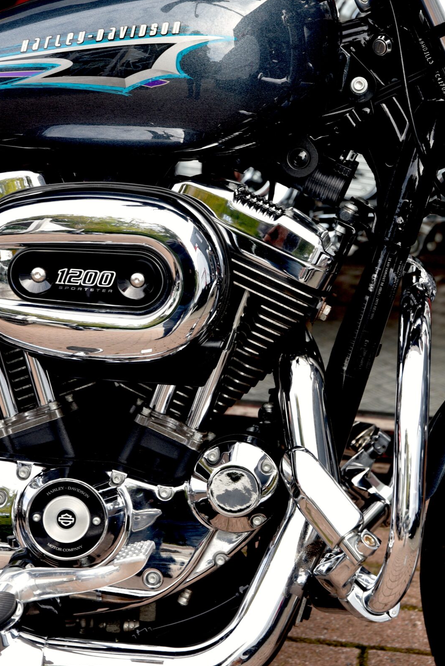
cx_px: 290
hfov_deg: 12.1
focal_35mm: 113
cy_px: 250
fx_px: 2093
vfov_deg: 18.1
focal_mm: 70
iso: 200
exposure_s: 1/125
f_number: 5.6
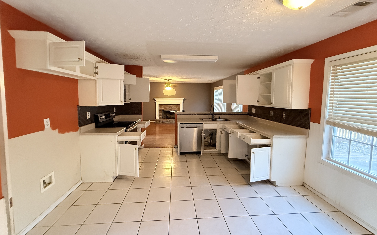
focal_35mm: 15
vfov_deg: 74.7
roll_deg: +0.2
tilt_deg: -2.5
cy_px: 108
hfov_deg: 101.5
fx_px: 154
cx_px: 188
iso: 640
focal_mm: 2.22
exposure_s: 1/60
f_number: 2.2
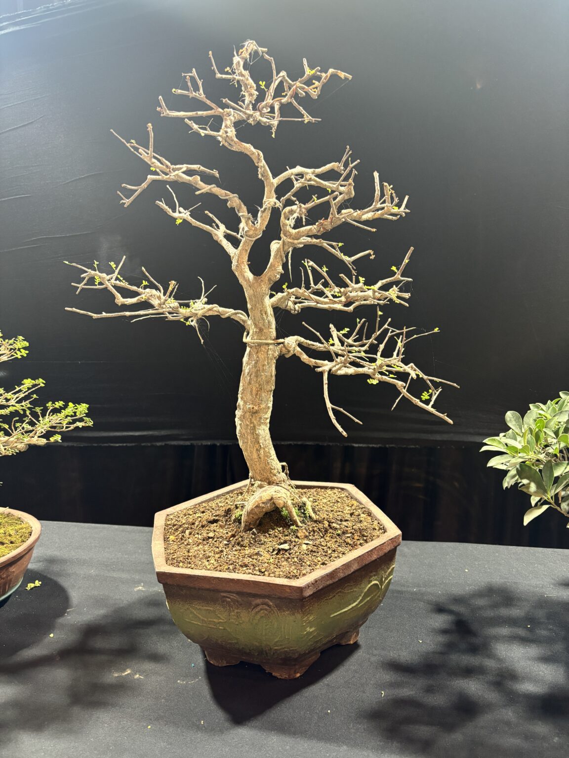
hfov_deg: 53.1
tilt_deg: -7.8
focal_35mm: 26
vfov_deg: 67.3
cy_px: 379
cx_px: 284
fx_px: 570
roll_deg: +1.5
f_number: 1.6
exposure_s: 1/50
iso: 320
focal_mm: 5.96
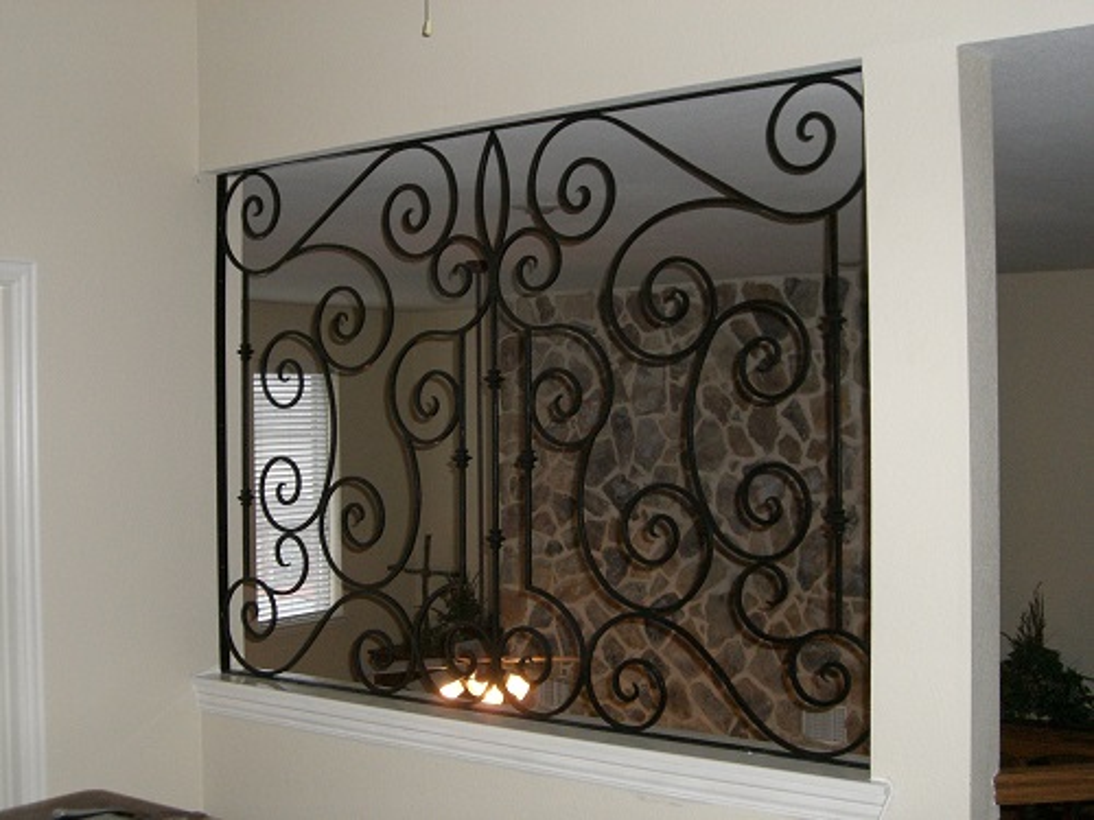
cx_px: 547
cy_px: 410
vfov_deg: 30.9
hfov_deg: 40.4
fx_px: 1485
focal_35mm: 47
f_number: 3
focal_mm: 7.6
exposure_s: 1/60
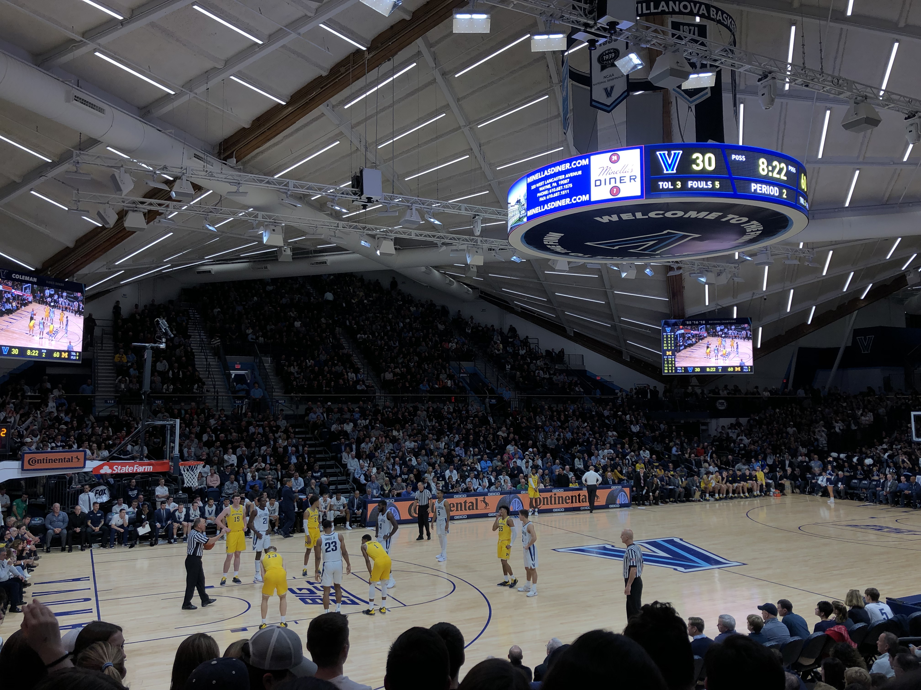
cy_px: 345
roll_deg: +0.9
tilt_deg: +5.7
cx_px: 460
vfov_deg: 49.7
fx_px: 745
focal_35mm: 28
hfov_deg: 63.4
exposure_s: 1/143
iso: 20
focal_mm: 3.99
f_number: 1.8
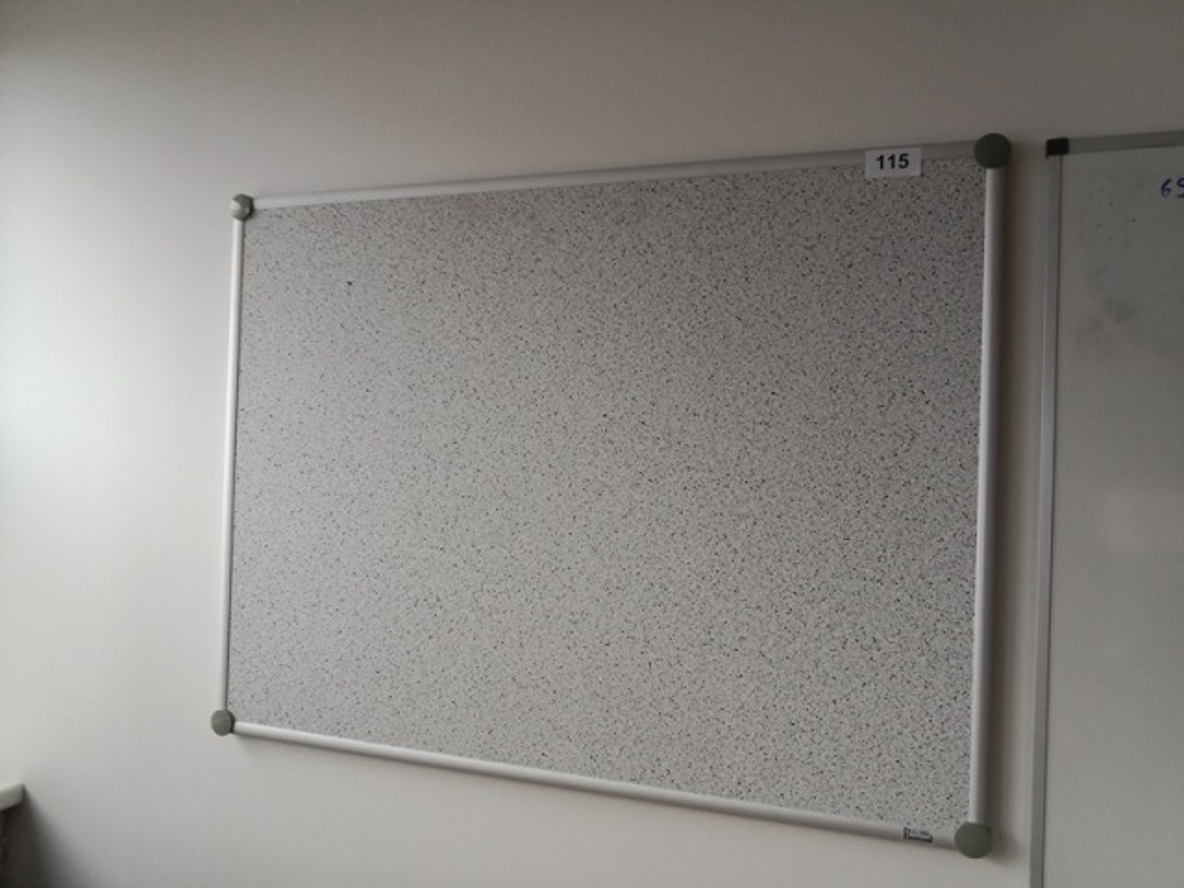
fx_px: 924
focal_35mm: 27
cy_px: 444
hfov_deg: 65.3
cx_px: 592
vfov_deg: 51.4
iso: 225
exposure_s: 1/50
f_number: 2.2
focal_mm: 3.65
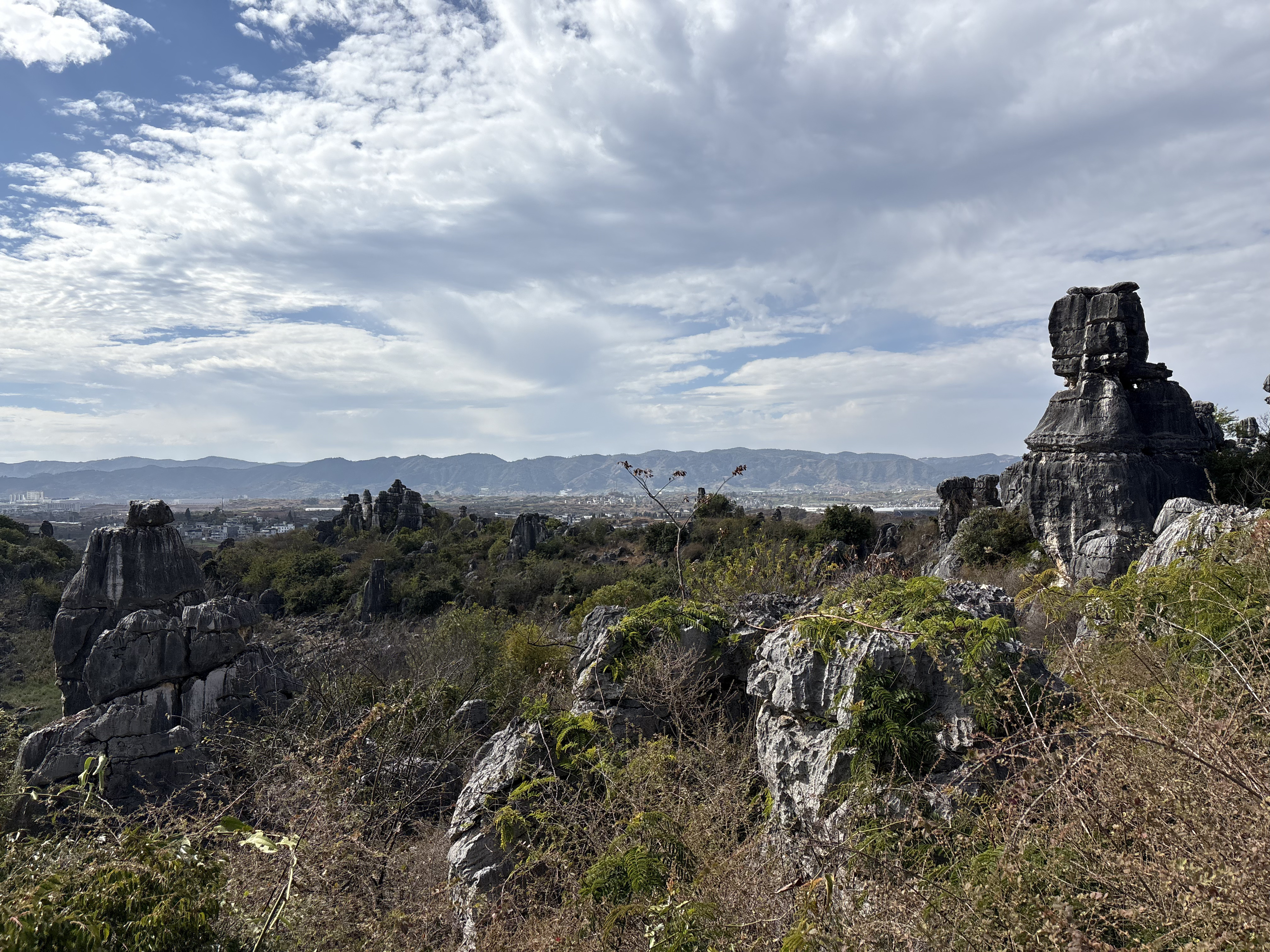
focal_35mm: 26
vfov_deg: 53.1
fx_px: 954
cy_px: 476
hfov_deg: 67.3
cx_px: 635
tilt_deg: +0.4
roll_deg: +0.7
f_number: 1.6
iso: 50
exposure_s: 1/7813
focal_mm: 5.96
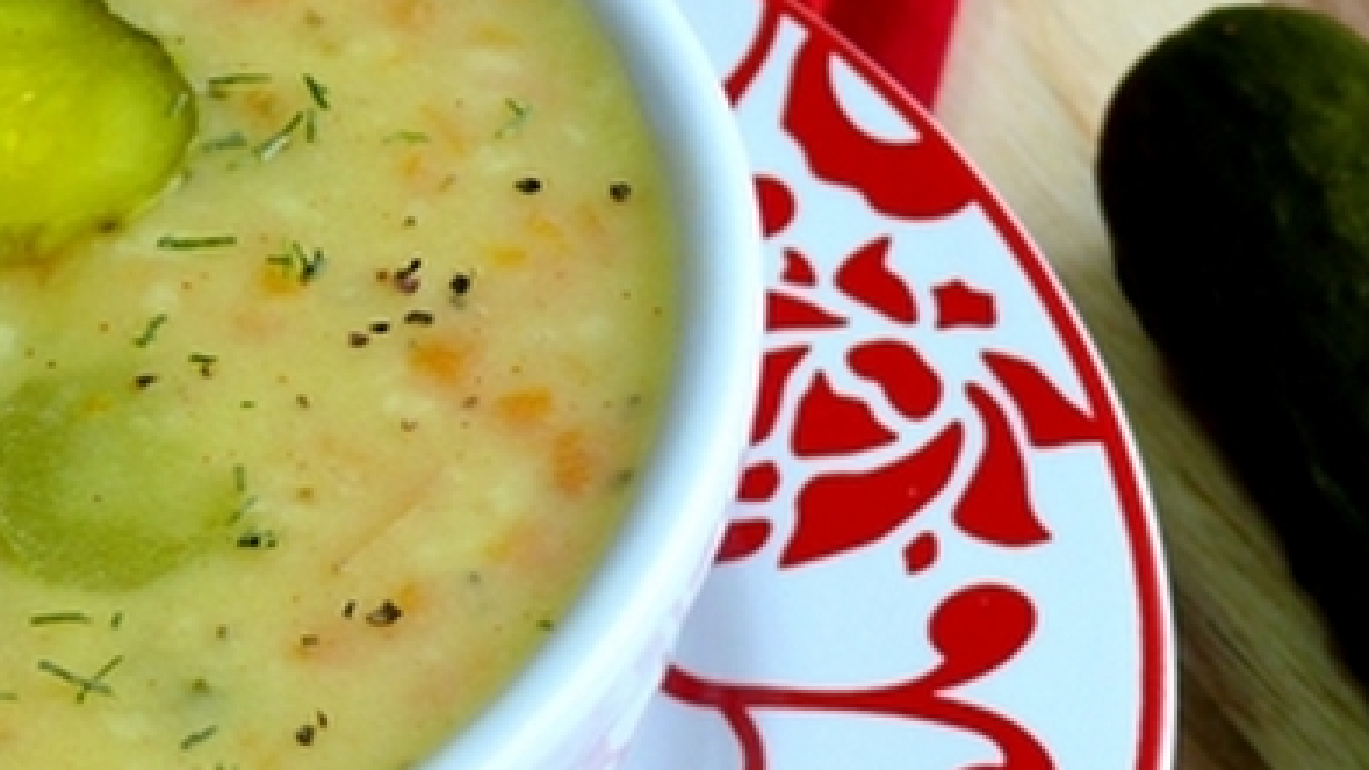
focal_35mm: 248
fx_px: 9002
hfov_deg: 8.7
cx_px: 300
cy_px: 479
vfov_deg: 4.9
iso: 100
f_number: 3.6
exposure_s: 1/100
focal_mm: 23
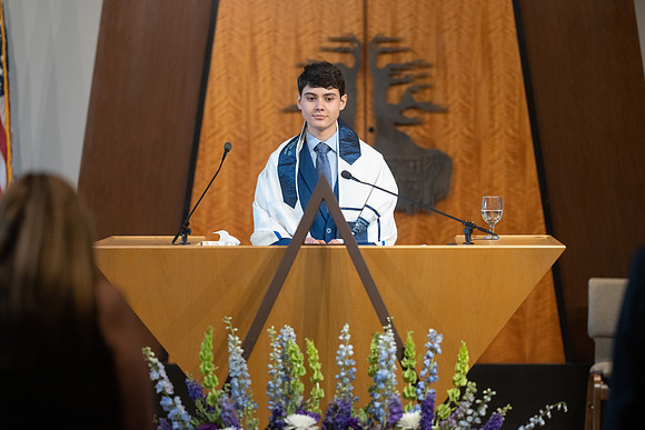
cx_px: 322
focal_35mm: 142
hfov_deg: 14.4
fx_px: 2546
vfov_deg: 9.7
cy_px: 215
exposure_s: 1/400
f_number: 1.8
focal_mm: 135
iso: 2000
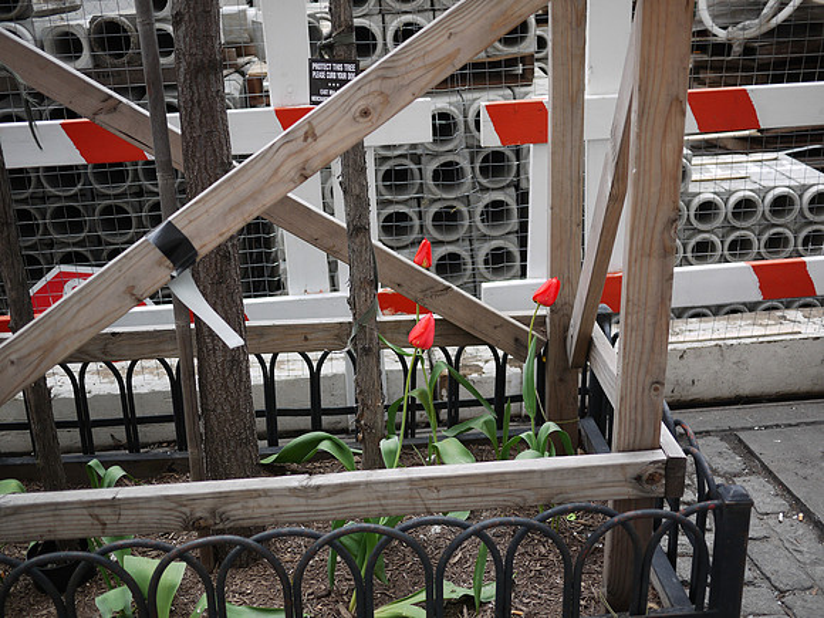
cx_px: 412
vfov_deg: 36.0
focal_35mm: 40
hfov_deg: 46.8
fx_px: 952
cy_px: 309
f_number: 1.8
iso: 100
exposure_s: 1/400
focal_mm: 20
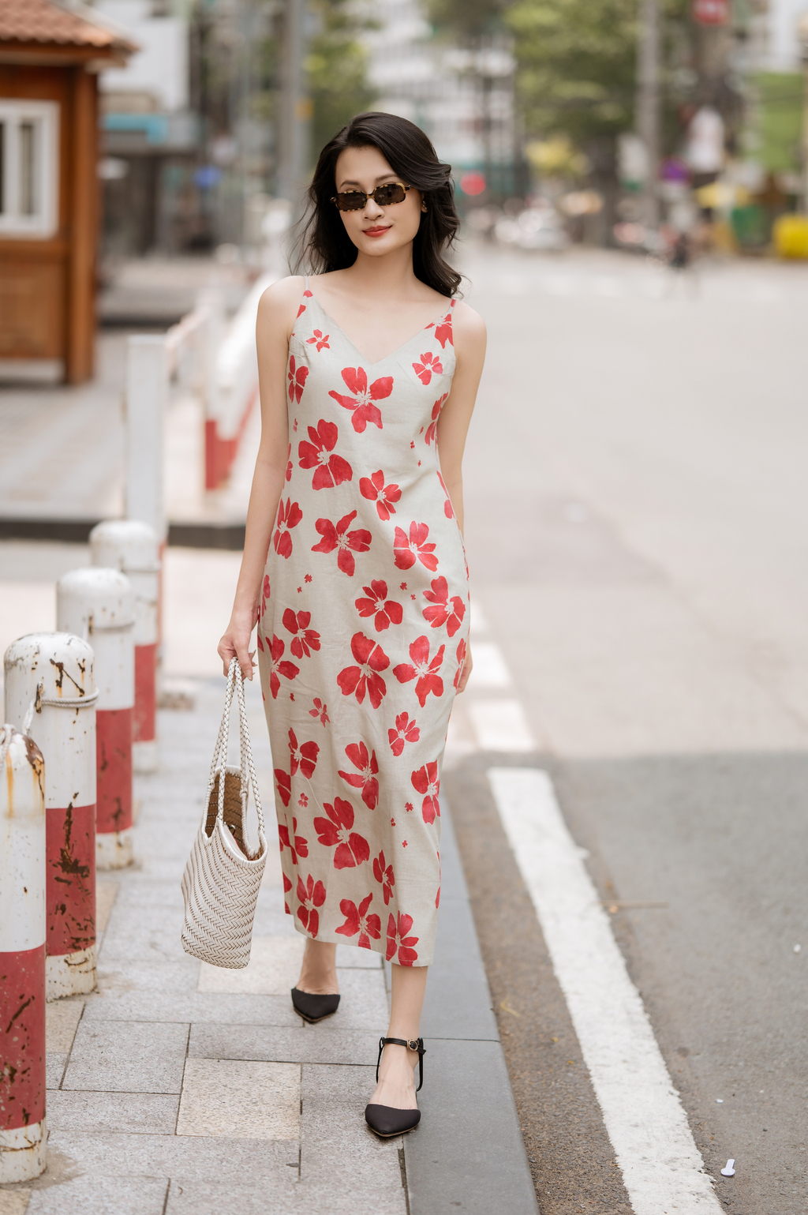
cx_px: 404
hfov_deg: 16.1
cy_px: 608
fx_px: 2865
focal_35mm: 85
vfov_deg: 23.9
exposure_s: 1/1600
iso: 100
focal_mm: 85
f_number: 1.8
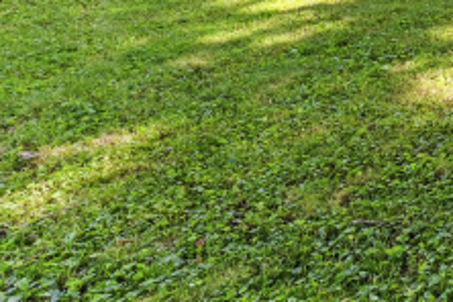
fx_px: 679
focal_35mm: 54
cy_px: -143
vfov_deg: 21.3
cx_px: 719
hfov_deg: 25.2
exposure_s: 1/25
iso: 400
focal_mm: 16
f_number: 11
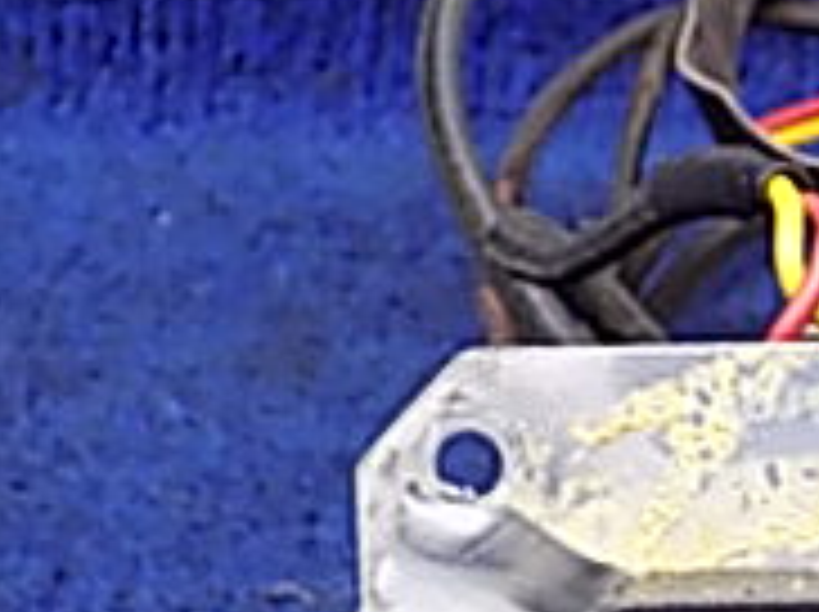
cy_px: 612
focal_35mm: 208
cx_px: 999
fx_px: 4915
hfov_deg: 9.4
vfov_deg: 7.1
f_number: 4
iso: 400
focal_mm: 10.5
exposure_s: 1/13
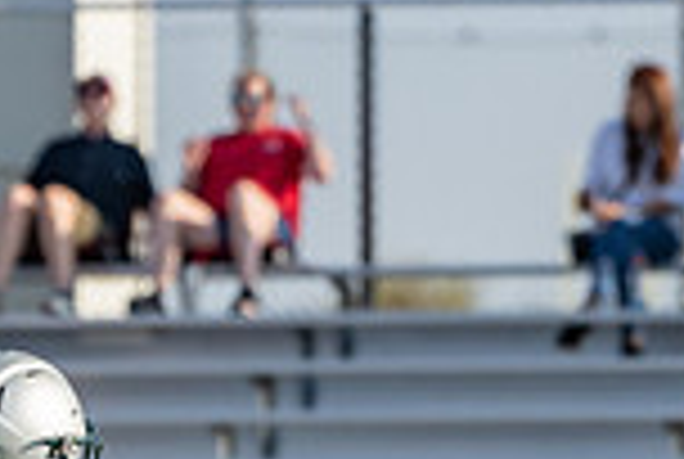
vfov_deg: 1.3
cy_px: 803
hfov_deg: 2.0
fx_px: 19970
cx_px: 328
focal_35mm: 1049
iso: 250
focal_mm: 253
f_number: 5.6
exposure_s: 1/1250
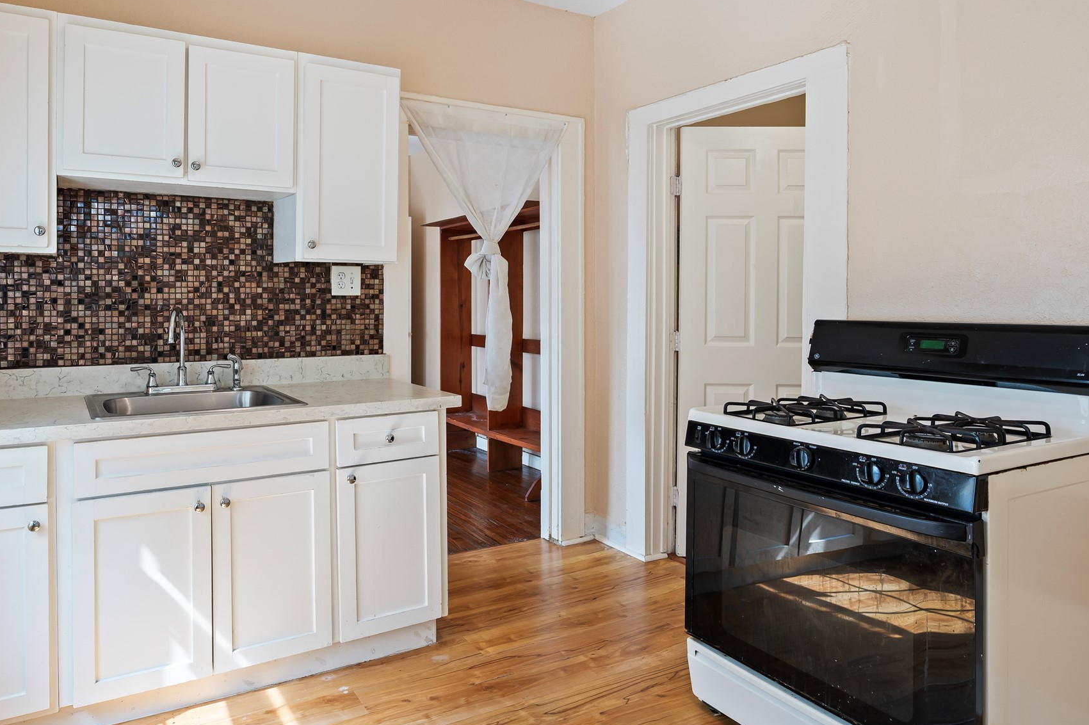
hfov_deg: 74.9
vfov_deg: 54.8
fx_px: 695
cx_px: 415
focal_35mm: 23
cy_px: 300
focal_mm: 18
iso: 125
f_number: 6.3
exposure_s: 1/5
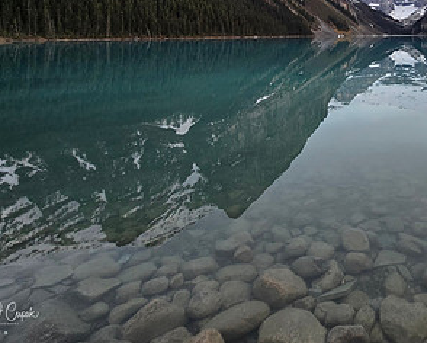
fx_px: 316
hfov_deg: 60.6
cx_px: 360
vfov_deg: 50.4
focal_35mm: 25
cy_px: 34
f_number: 2.2
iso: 80
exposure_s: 1/60
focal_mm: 2.2
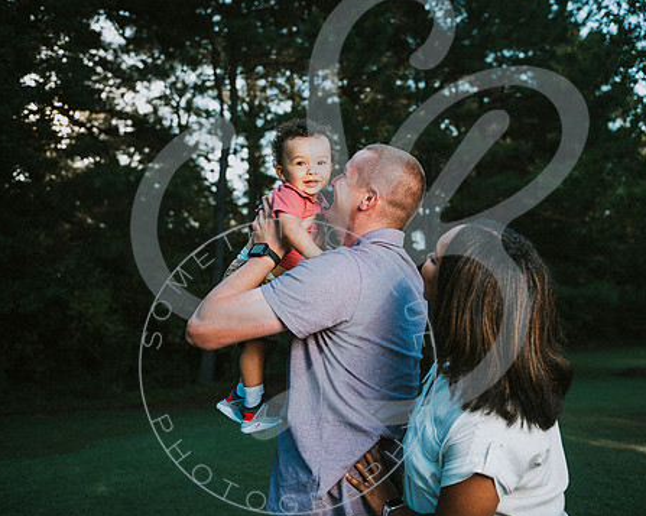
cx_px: 360
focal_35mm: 39
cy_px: 245
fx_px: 745
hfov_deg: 46.8
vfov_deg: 38.2
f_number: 2.8
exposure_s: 1/250
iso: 100
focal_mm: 32
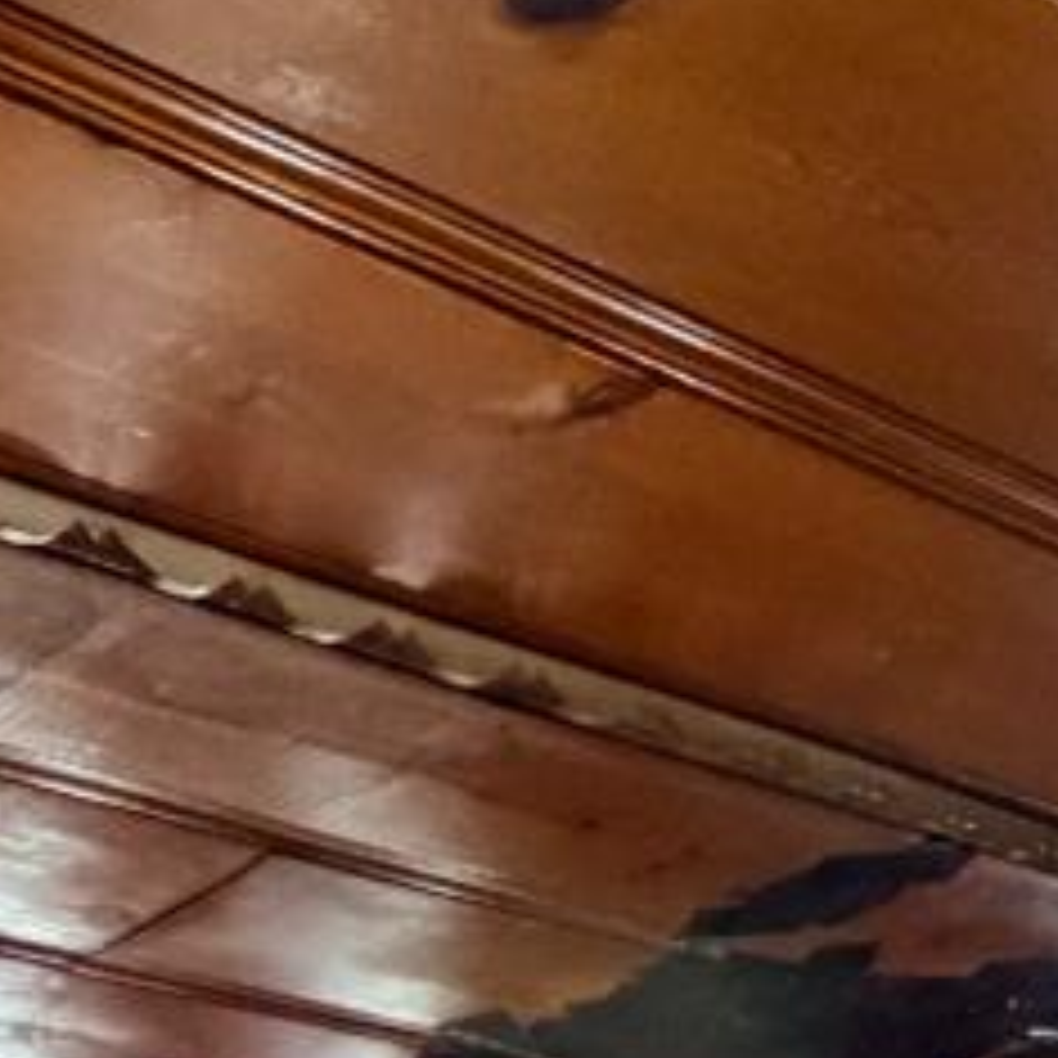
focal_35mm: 79
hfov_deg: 19.6
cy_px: 1853
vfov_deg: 17.9
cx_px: -446
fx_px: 2732
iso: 1000
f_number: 2.2
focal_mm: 2.22
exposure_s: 1/60
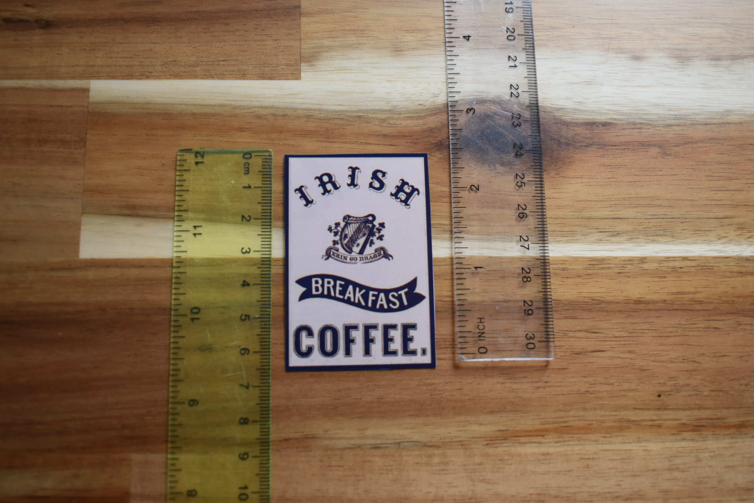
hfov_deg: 53.1
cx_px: 377
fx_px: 754
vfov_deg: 36.9
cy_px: 252
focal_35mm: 36
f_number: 4.5
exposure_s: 1/80
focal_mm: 24
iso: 400
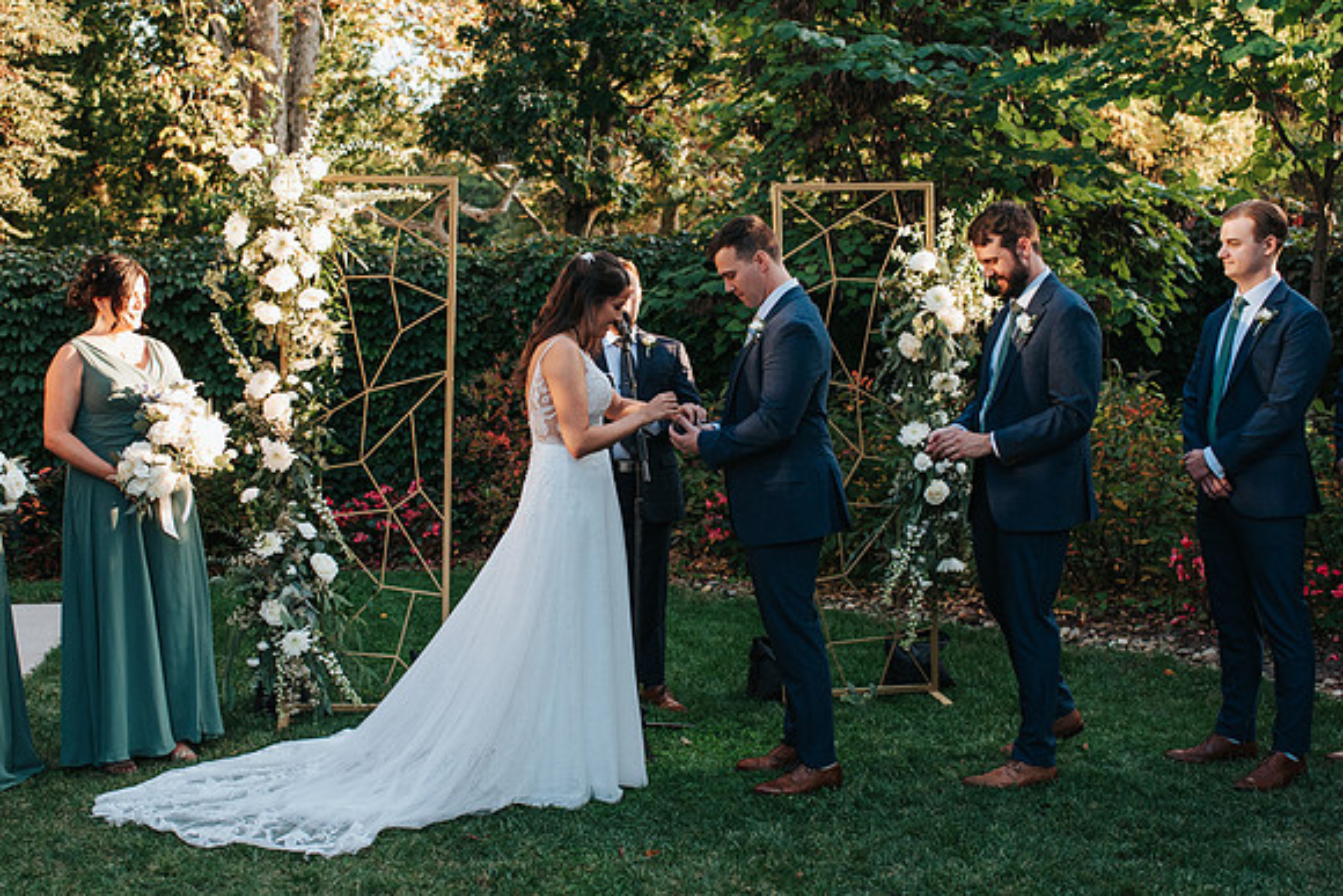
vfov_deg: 26.9
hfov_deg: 39.4
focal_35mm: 50
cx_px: 619
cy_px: 468
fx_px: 1873
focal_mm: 35
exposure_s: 1/800
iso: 1000
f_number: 3.2
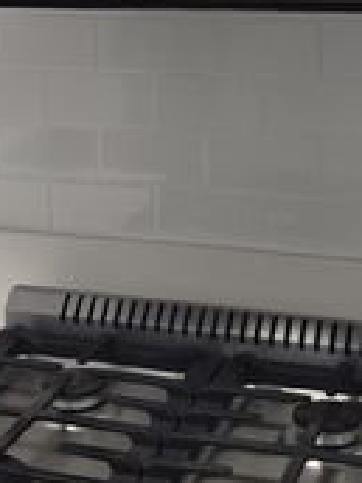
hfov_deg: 16.6
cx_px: 126
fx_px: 1241
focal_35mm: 89
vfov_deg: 21.1
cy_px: -24
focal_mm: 5.4
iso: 250
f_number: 1.8
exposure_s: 1/120
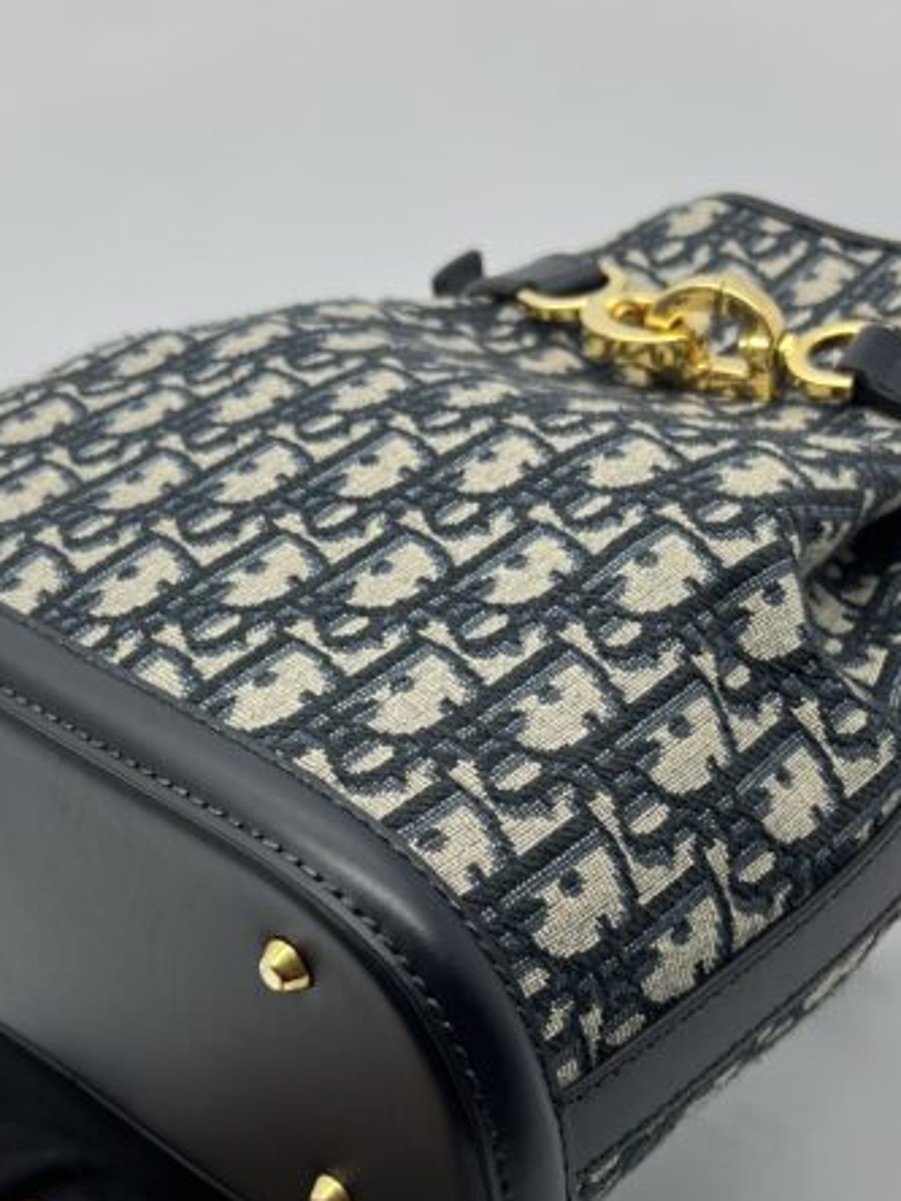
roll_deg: +9.1
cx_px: 449
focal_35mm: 60
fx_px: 2082
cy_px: 909
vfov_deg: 31.6
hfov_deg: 24.4
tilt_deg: -37.1
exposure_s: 1/100
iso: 40
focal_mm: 5.7
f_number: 1.5
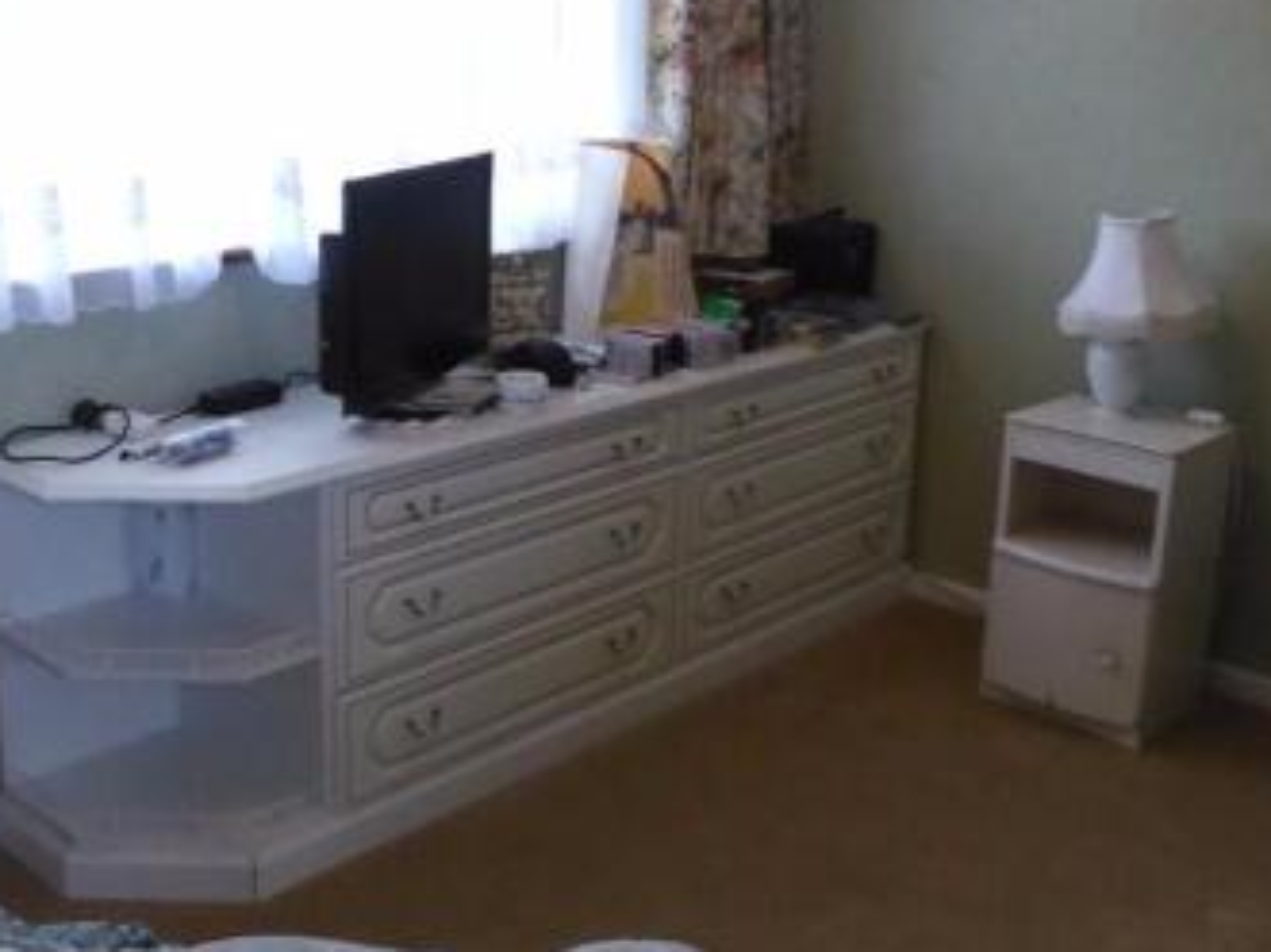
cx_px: 470
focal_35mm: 44
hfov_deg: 42.6
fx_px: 1615
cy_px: 382
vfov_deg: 32.8
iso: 800
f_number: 3.3
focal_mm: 4.3
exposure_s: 1/60
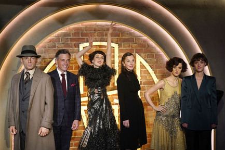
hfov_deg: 39.6
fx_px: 312
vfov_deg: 27.0
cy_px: 78
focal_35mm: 50
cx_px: 108
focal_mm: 48
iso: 2000
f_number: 4
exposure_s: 1/100
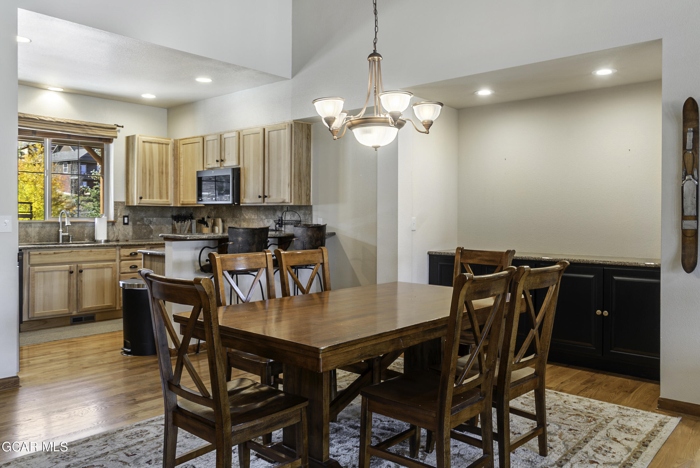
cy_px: 234
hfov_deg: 67.3
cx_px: 350
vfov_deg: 48.0
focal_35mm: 27
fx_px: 525
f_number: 10
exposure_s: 1
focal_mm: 18
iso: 100
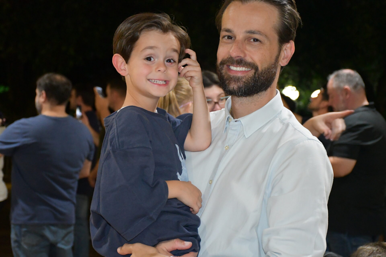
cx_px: 193
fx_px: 836
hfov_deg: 26.0
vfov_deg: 17.5
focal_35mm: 78
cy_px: 128
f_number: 4.8
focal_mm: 52
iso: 6400
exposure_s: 1/60
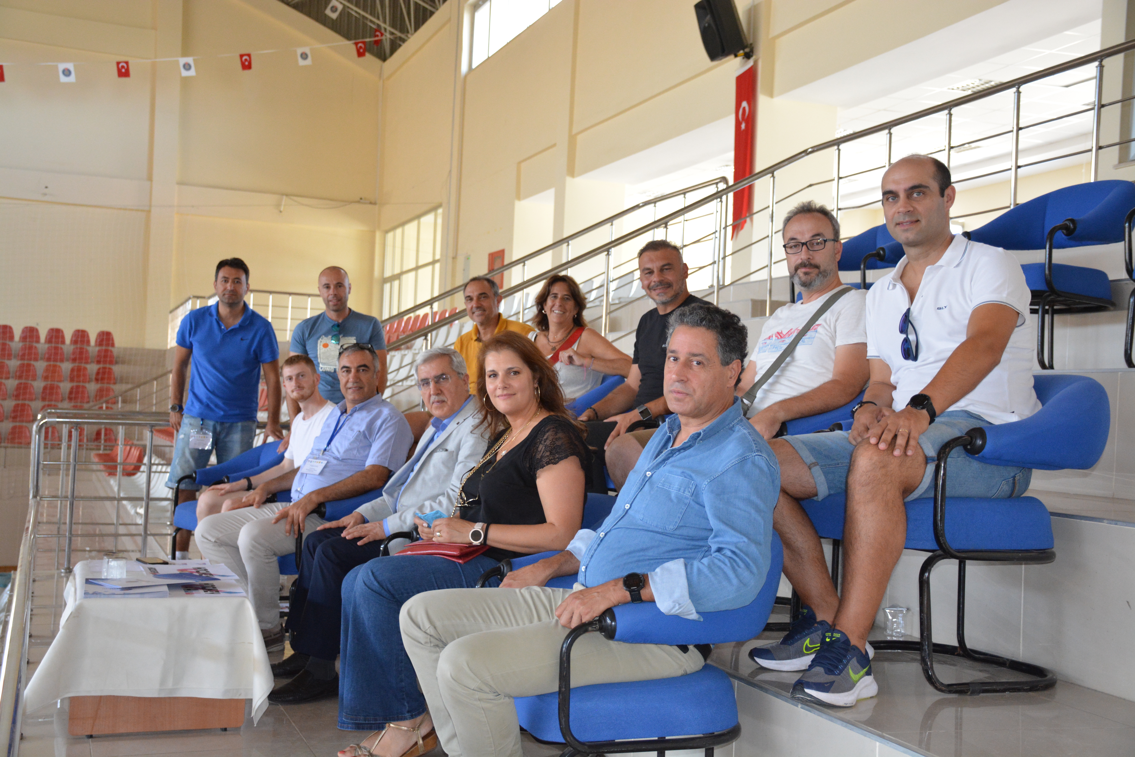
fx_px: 1419
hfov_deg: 43.6
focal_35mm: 45
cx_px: 568
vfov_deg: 29.9
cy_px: 378
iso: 1600
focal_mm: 30
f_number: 4
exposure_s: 1/80
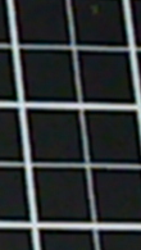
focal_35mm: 330
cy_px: 94
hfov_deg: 3.2
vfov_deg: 6.5
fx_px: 2189
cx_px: -831
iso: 800
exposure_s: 1/250
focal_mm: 6.1
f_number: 2.8
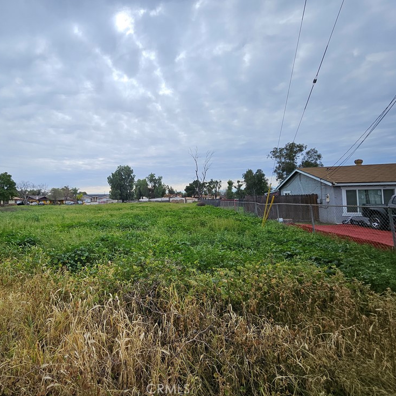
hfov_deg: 83.5
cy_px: 190
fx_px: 207
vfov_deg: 87.4
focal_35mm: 16
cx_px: 122
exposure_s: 1/1953
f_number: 2.2
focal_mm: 1.7
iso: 32
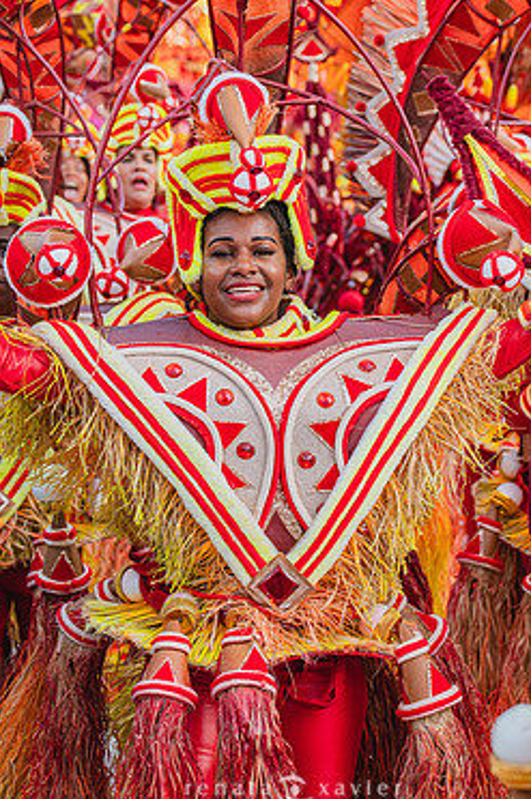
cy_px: 344
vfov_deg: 18.8
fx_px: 2418
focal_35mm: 109
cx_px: 289
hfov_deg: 12.5
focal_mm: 90
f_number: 5.6
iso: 640
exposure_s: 1/1600
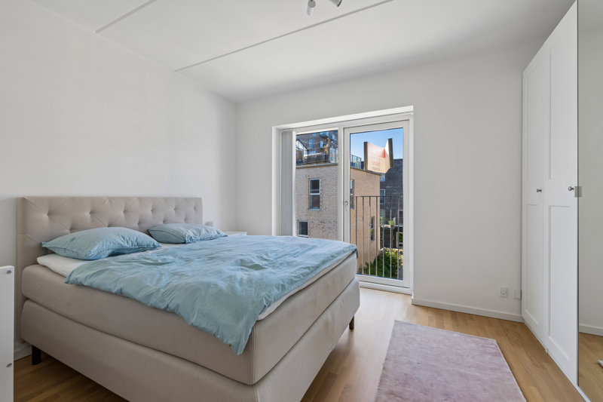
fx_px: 251
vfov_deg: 77.3
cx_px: 302
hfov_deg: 100.4
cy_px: 201
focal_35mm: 15
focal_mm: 15
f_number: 8
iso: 125
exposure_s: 1/40
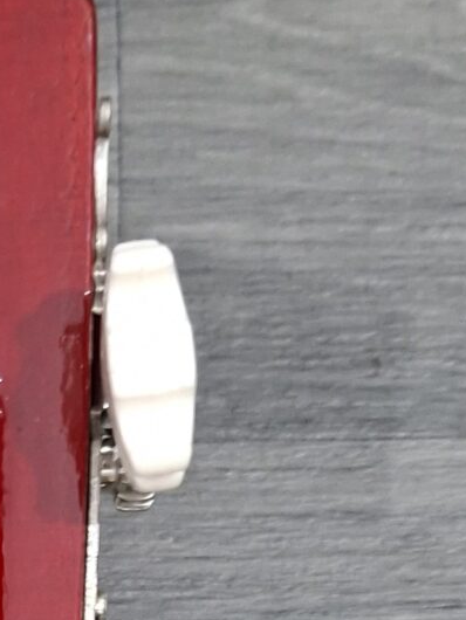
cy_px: 1062
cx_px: -103
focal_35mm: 111
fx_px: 1991
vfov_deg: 15.6
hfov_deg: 13.0
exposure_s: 1/33
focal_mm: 5.54
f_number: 1.8
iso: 320
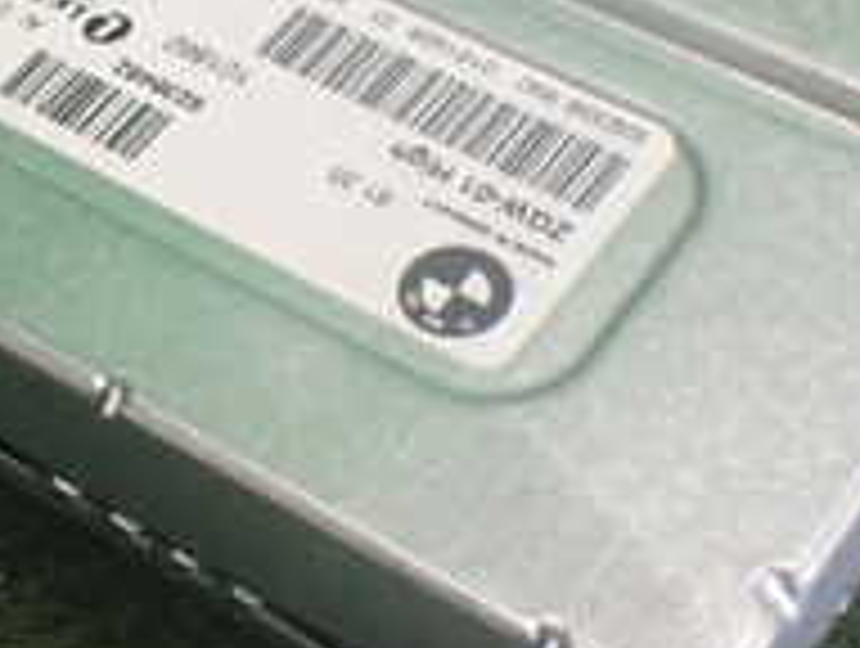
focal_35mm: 94
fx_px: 2340
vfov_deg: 15.7
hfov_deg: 20.5
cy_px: 212
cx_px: 108
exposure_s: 1/125
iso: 640
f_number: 2.3
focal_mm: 5.4
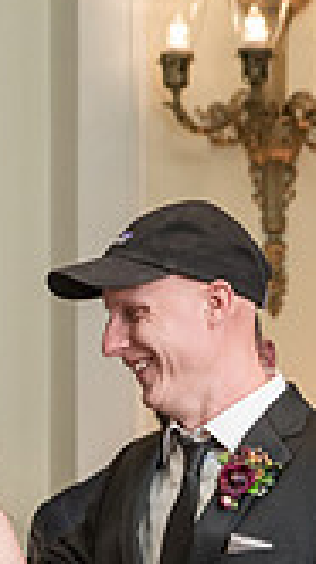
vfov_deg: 6.4
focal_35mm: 336
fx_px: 5020
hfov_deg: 3.6
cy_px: 685
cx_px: -454
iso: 2000
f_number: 4
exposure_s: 1/200
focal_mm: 84
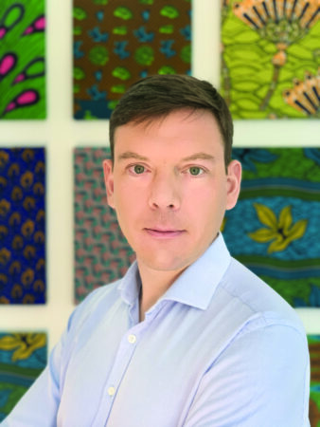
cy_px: 214
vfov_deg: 36.8
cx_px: 160
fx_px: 640
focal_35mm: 52
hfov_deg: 28.1
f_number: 2.4
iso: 250
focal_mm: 6
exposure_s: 1/60
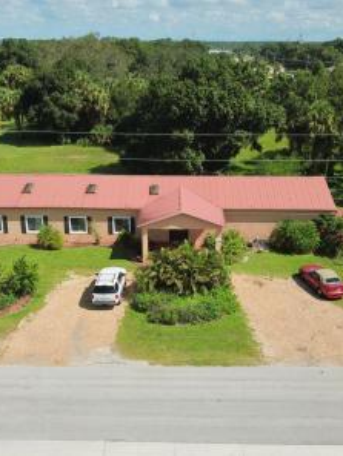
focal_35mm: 35
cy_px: 229
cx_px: 148
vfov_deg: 52.6
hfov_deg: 40.6
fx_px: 462
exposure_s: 1/100
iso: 100
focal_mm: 4.73
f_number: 2.2
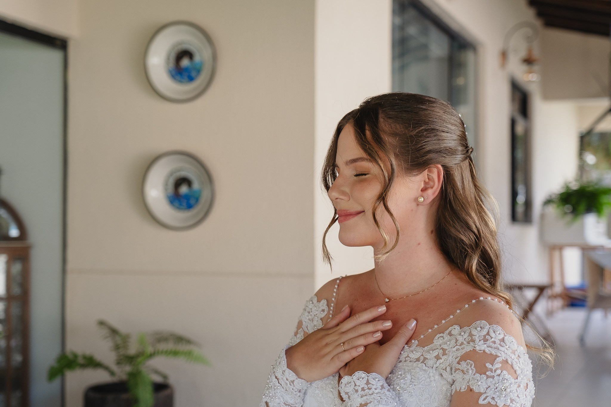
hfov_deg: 34.3
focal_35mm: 58
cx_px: 295
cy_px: 203
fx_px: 989
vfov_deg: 23.3
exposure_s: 1/250
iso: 320
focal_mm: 36.5
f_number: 2.8
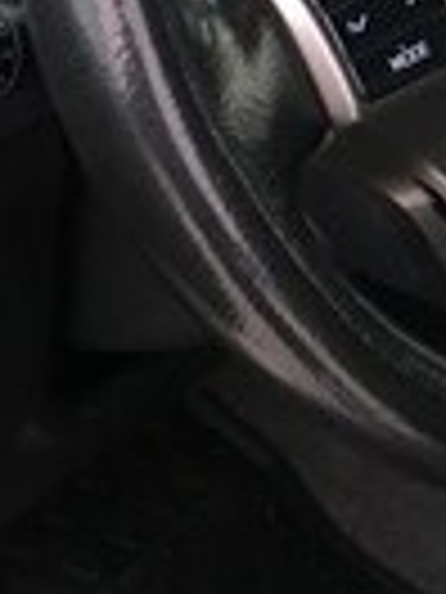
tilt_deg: -27.4
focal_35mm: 109
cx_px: 829
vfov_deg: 17.5
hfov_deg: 12.3
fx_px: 1873
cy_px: -45
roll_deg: -3.1
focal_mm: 4.15
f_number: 2.2
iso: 100
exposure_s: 1/33
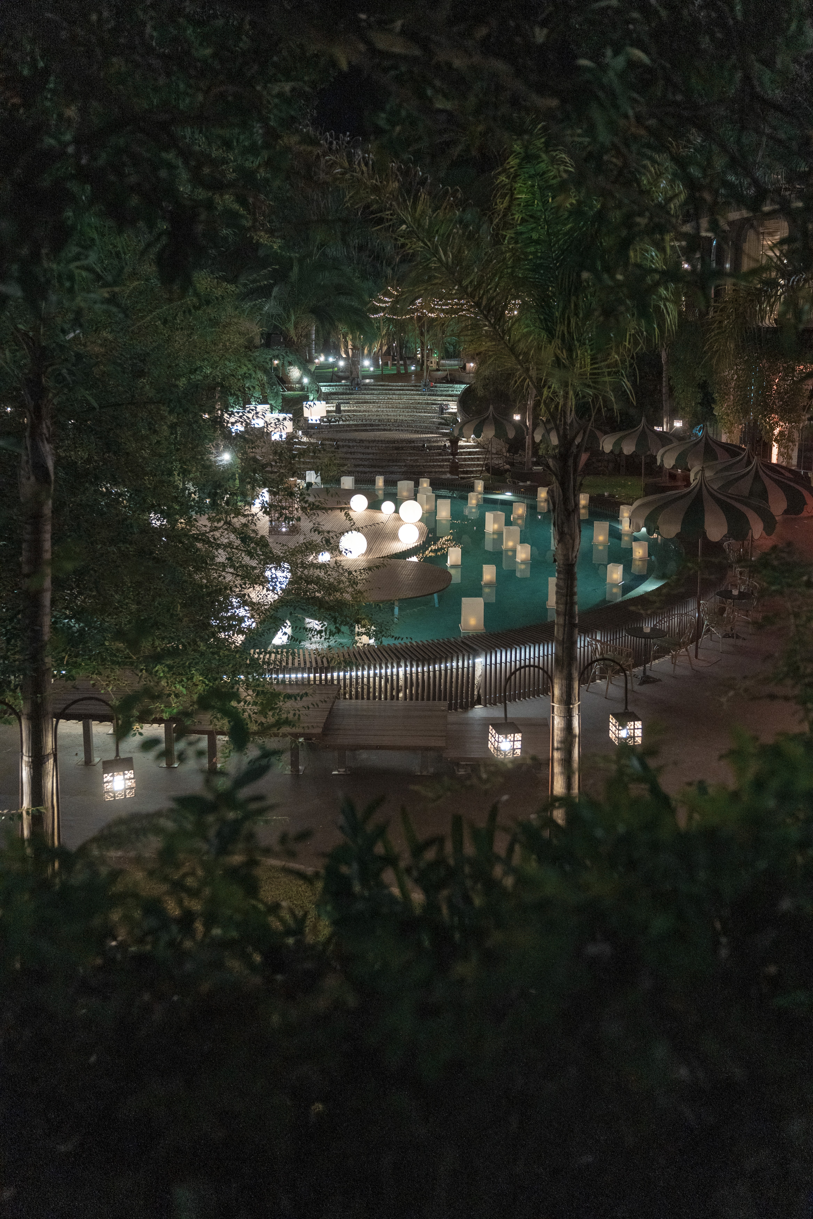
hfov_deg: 46.4
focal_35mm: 28
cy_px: 610
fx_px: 948
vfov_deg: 65.5
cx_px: 406
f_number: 2.8
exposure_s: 1/125
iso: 1250
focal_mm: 28
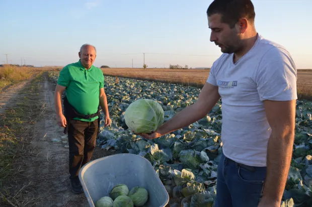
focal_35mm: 27
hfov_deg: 67.4
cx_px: 156
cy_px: 104
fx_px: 234
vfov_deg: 47.8
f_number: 5.6
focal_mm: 18
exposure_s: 1/125
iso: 180
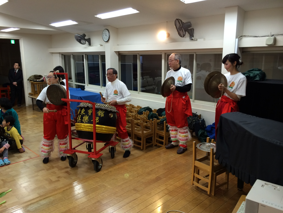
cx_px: 142
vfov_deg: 46.8
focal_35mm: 30
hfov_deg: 60.0
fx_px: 245
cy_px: 106
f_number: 2.2
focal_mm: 4.12
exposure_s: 1/30
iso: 40
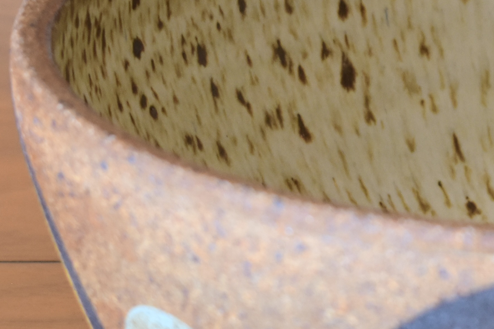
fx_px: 3852
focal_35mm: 281
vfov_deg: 4.9
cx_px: 629
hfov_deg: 7.3
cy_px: 195
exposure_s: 1/15
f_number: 6.3
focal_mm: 55
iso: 640
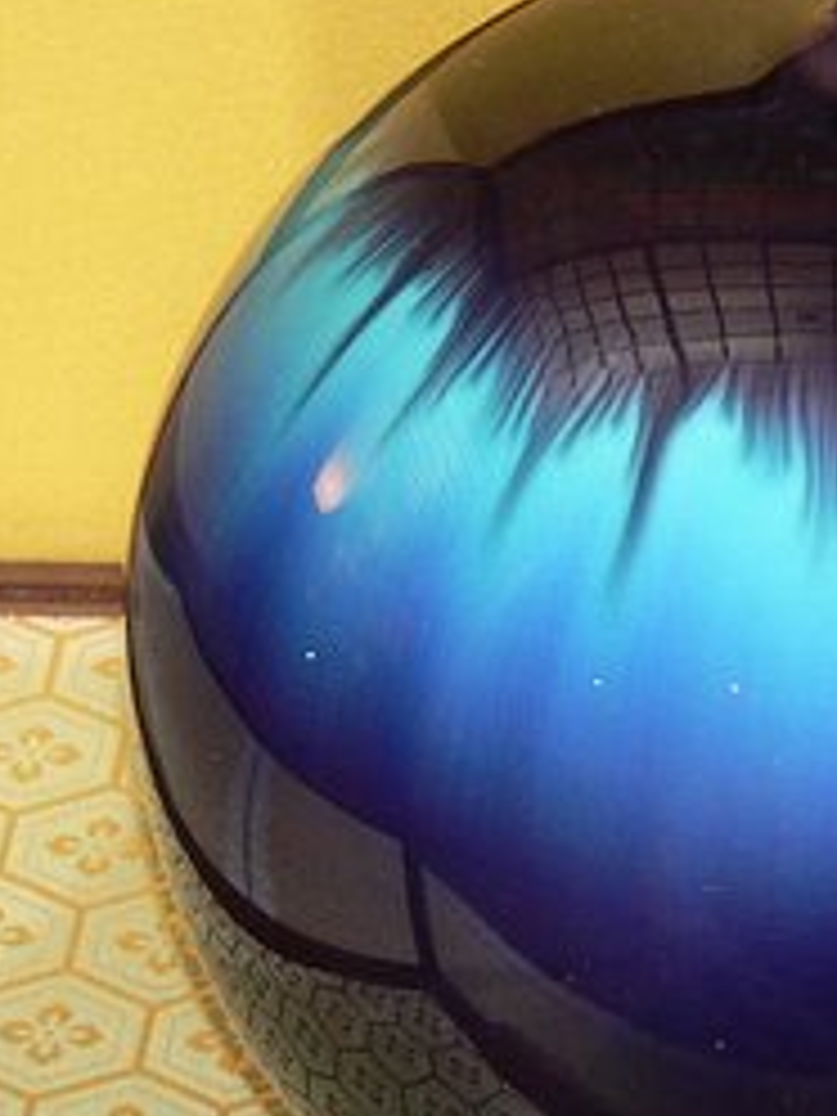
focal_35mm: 184
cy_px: 657
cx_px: 846
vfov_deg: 10.7
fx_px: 5932
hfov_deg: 8.0
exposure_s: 1/60
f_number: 2.8
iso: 100
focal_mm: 14.8
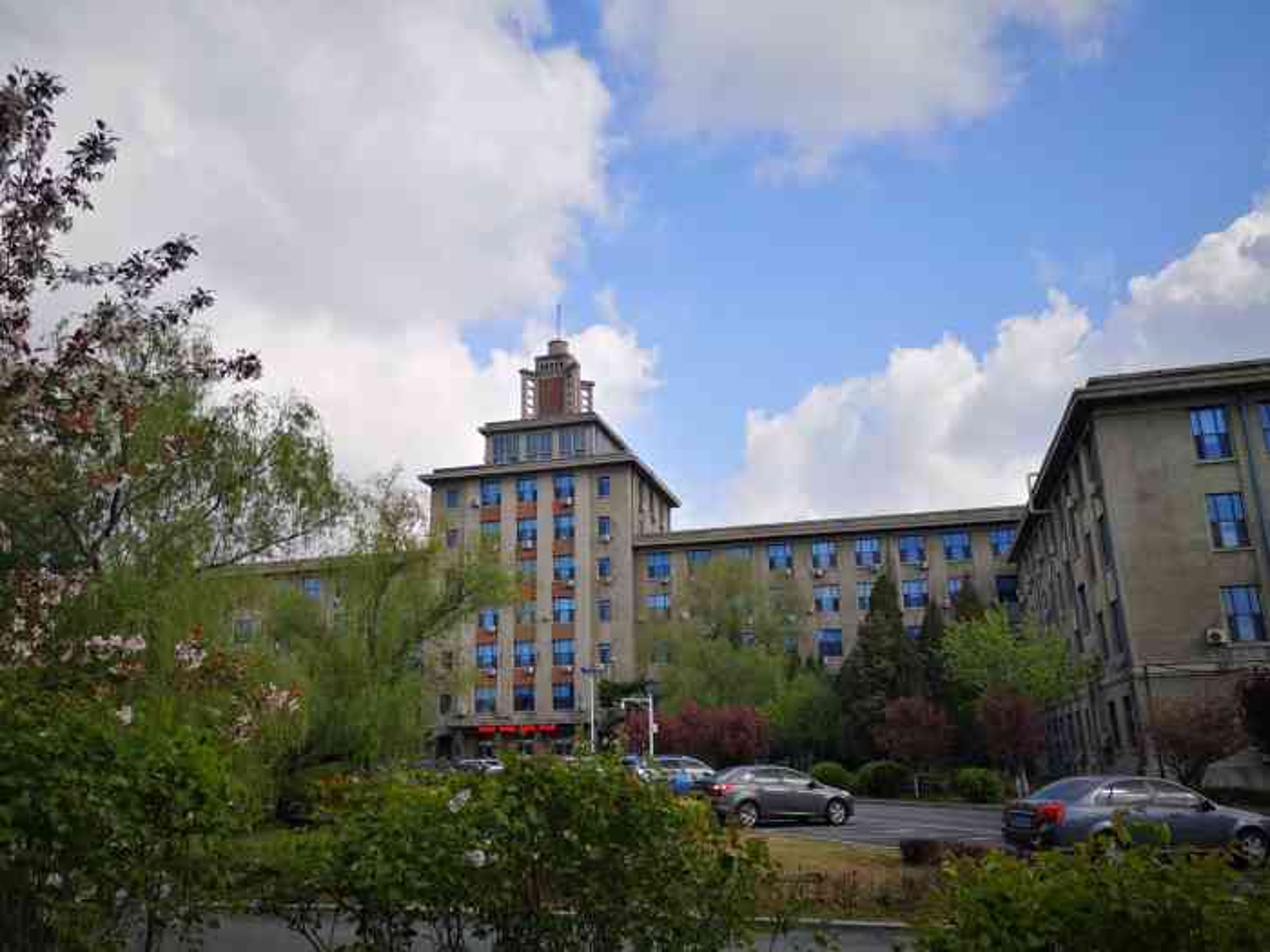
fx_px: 991
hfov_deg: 65.3
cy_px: 476
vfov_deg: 51.4
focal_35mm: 27
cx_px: 635
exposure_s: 1/2500
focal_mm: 3.95
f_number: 1.8
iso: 50
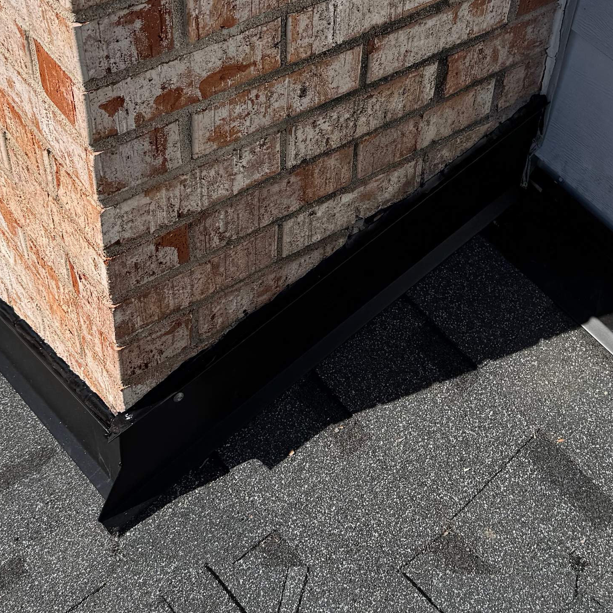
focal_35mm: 59
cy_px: 205
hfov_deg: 28.9
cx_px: 401
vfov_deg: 28.9
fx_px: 1182
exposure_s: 1/10417
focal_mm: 6.76
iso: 80
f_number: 1.78
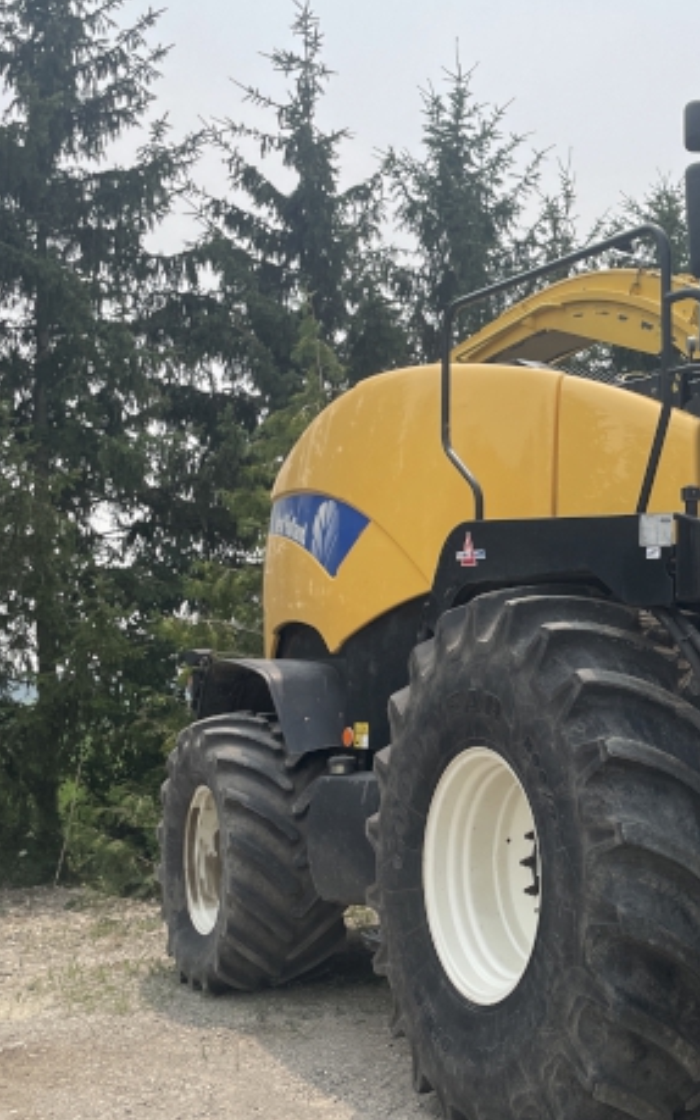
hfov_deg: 25.1
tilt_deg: +9.8
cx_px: 754
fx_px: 1465
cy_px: 561
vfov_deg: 41.8
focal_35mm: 48
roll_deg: +2.0
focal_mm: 4.2
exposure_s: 1/4651
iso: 32
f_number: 1.6
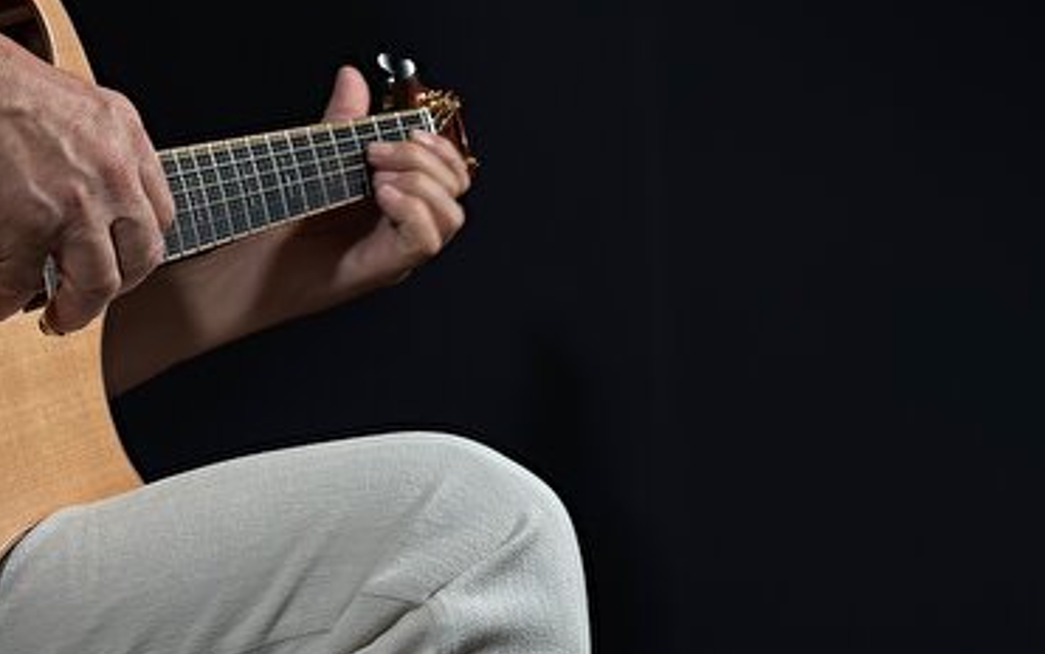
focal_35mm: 95
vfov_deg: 13.6
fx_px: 2706
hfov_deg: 21.4
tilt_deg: +13.4
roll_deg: +0.6
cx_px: 111
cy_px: -17
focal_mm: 6.86
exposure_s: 1/99
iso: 200
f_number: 1.78
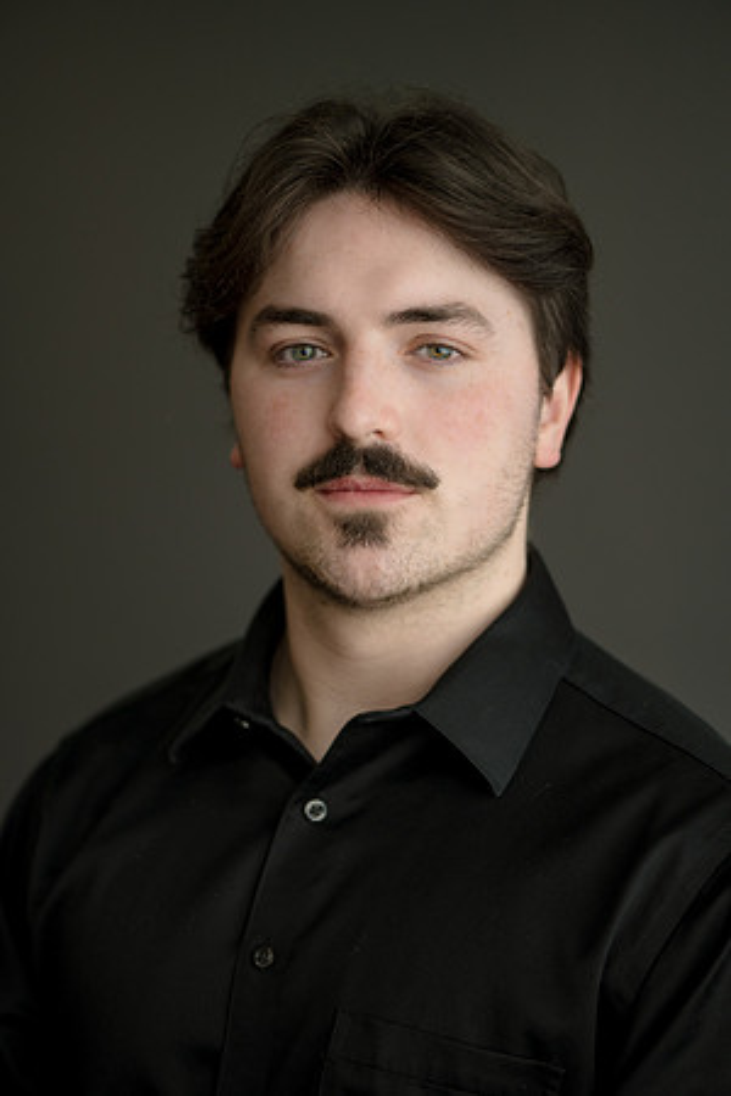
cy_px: 548
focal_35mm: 105
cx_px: 366
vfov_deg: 19.5
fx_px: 3198
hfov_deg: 13.0
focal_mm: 105
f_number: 3.2
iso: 560
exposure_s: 1/160
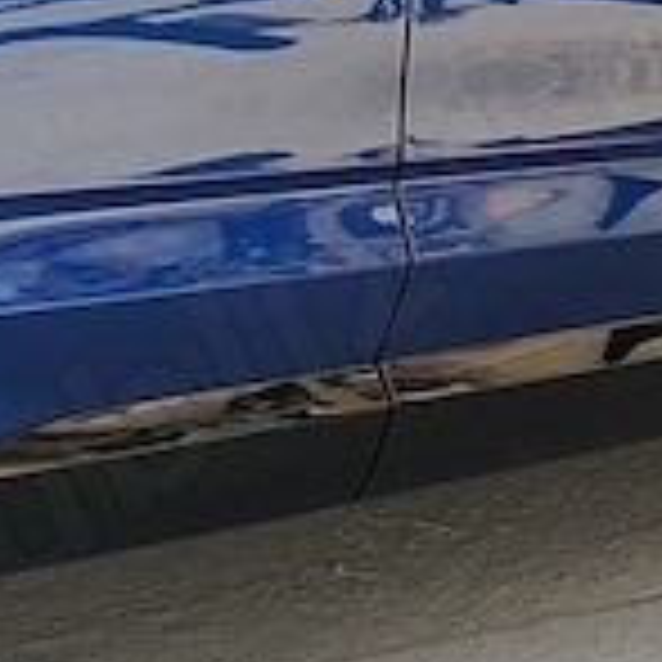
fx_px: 2986
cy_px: 396
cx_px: -216
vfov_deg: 12.6
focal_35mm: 138
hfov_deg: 12.2
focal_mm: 5.54
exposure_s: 1/808
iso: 40
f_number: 1.8
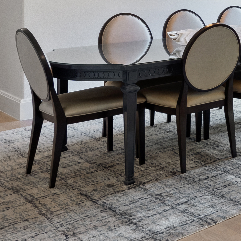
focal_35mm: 67
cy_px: -22
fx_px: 528
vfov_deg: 24.1
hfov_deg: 20.3
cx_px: 404
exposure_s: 1/1.67
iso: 320
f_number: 9
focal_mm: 16
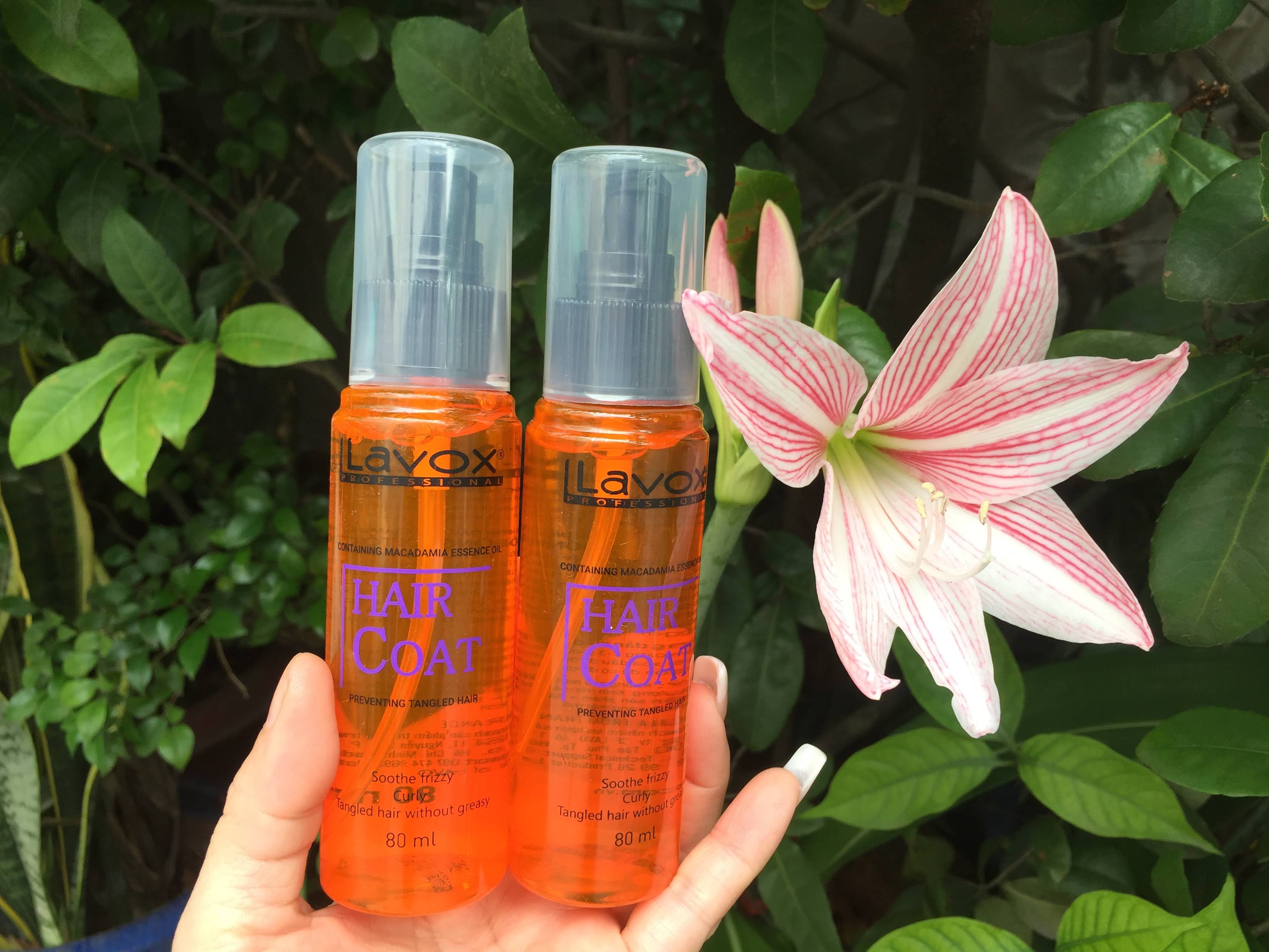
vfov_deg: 48.2
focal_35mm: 29
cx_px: 634
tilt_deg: -14.5
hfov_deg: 61.7
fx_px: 1063
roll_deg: +1.6
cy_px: 476
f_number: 2.2
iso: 32
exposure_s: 1/119
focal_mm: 4.15
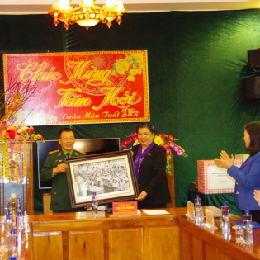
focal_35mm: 80
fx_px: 680
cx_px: 100
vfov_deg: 21.7
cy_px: 128
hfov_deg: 21.6
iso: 10000
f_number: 4.5
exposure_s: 1/60
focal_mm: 36
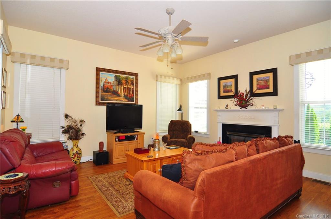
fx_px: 165
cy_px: 110
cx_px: 166
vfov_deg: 67.2
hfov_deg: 90.1
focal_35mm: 18
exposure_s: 1/100
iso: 400
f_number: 5
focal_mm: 12
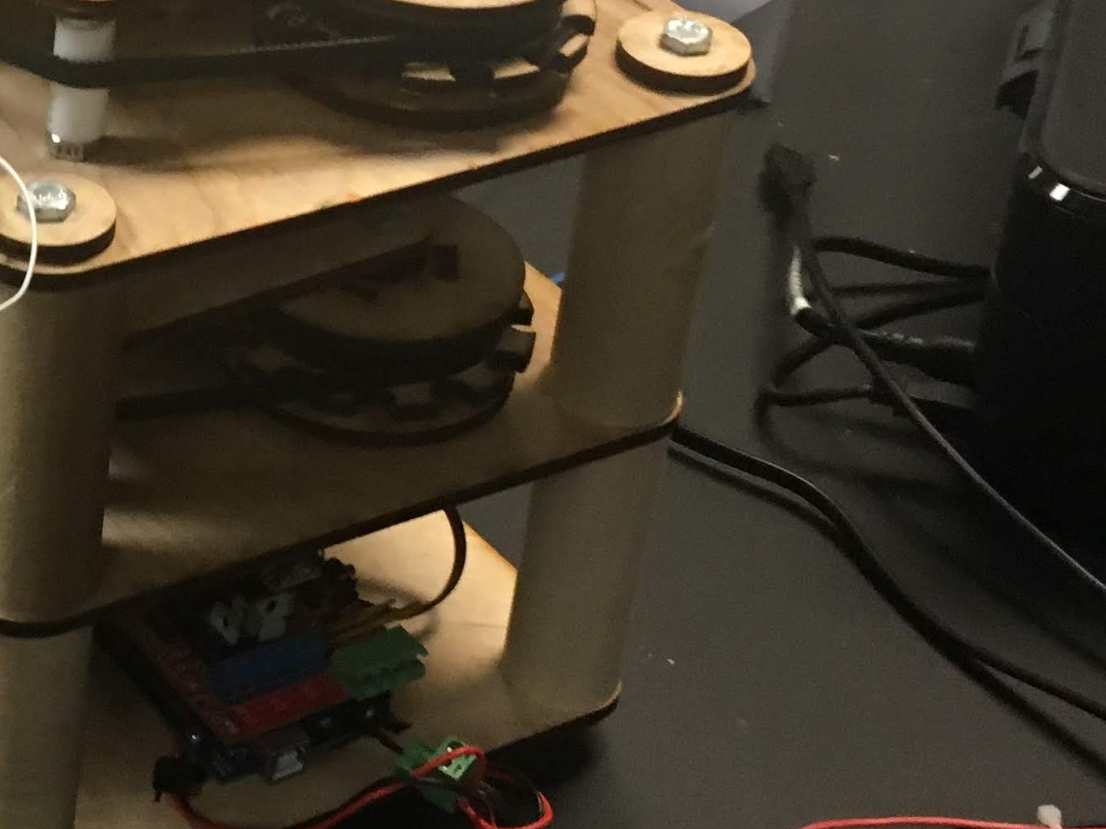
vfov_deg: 16.7
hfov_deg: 21.1
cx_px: -123
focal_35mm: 88
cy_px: 240
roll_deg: +2.9
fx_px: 2812
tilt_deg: -35.3
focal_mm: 4.15
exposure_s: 1/30
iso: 100
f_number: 2.2
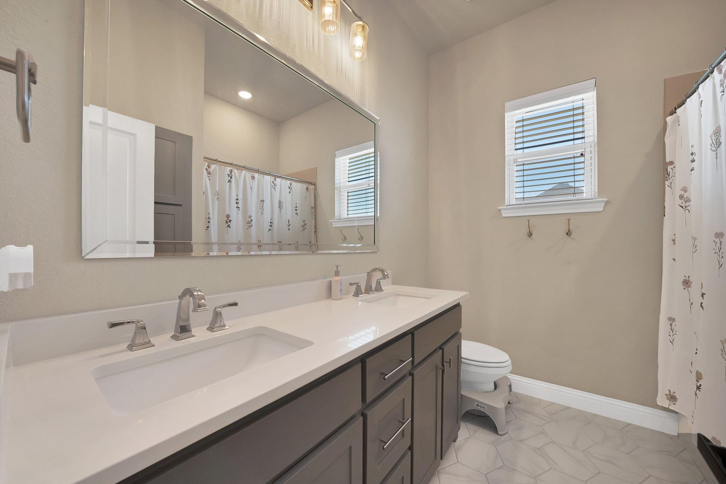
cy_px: 242
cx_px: 363
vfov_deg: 90.1
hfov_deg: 112.6
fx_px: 242
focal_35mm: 12
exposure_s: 1/30
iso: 640
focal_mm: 12
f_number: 9
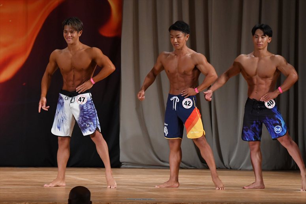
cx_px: 153
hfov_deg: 8.1
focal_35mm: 255
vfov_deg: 5.4
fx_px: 2166
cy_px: 102
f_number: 5.6
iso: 3200
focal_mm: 170
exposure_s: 1/400
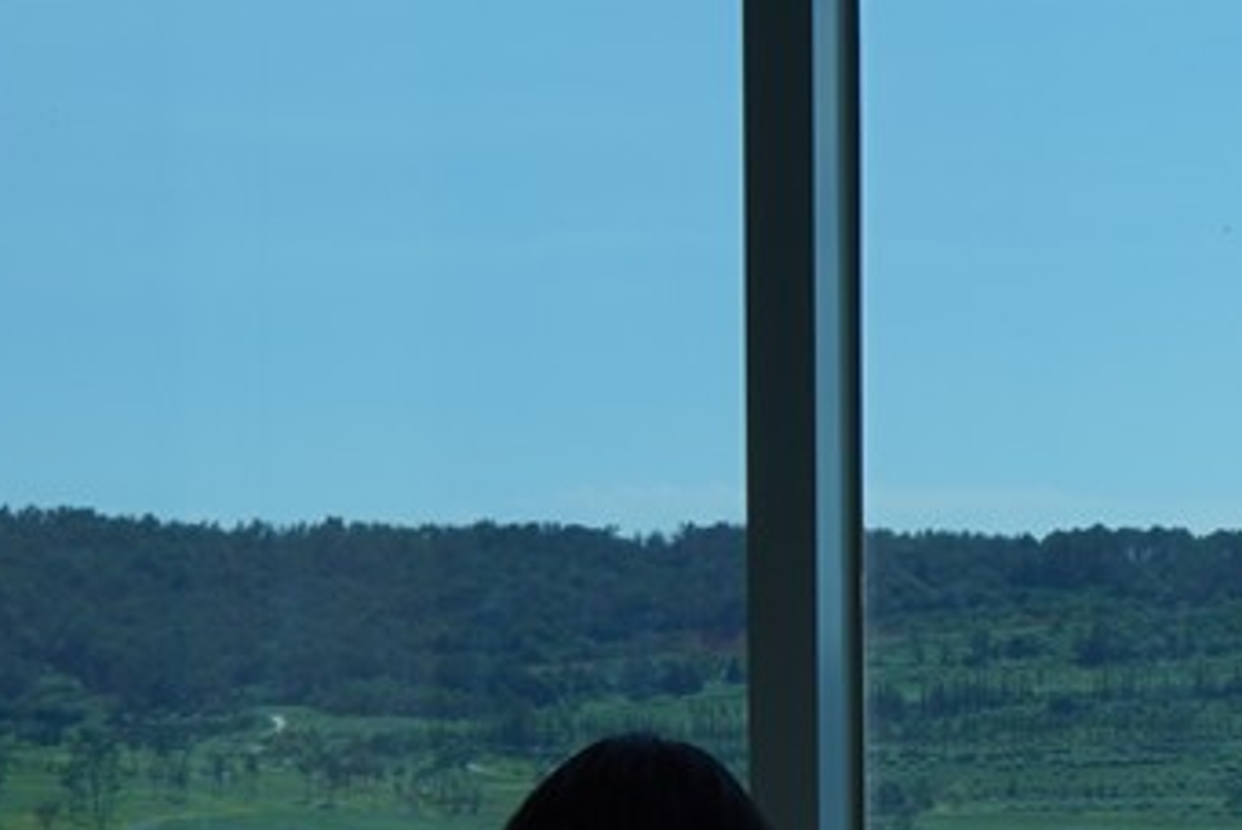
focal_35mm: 205
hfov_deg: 9.2
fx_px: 7078
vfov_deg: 6.7
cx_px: 2721
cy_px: 783
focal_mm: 35
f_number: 14
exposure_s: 1/100
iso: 100
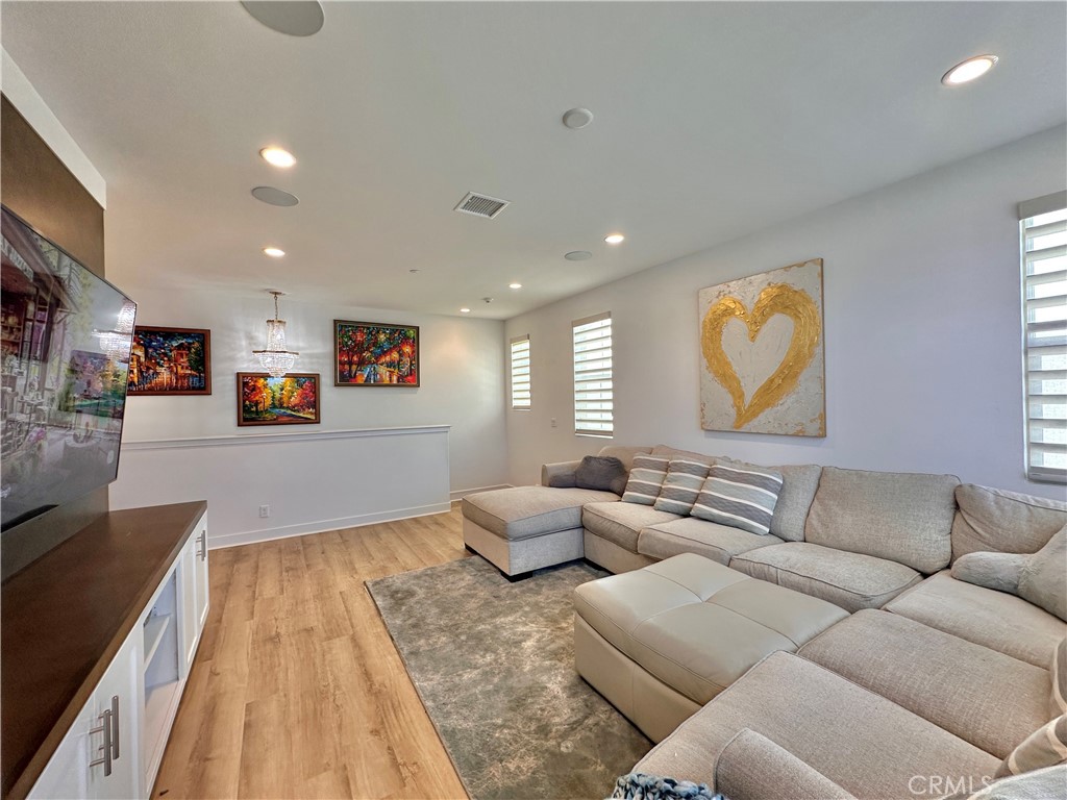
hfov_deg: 102.1
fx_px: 432
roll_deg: +1.1
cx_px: 534
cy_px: 400
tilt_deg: +0.0
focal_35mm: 14
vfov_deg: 85.7
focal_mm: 2.22
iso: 100
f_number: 2.2
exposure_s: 1/120
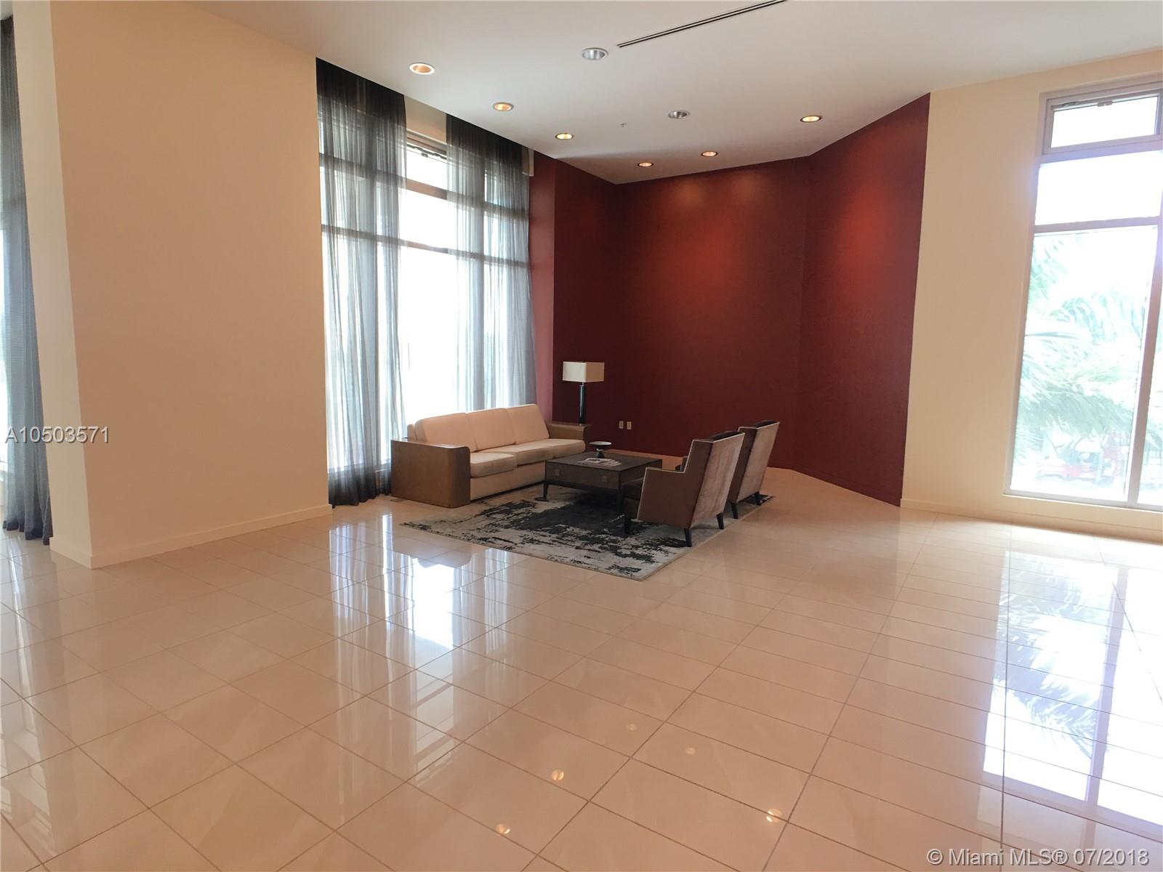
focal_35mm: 29
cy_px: 436
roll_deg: -0.6
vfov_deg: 48.2
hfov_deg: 61.7
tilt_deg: -6.7
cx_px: 582
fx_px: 974
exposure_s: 1/30
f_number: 2.2
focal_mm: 4.15
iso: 32
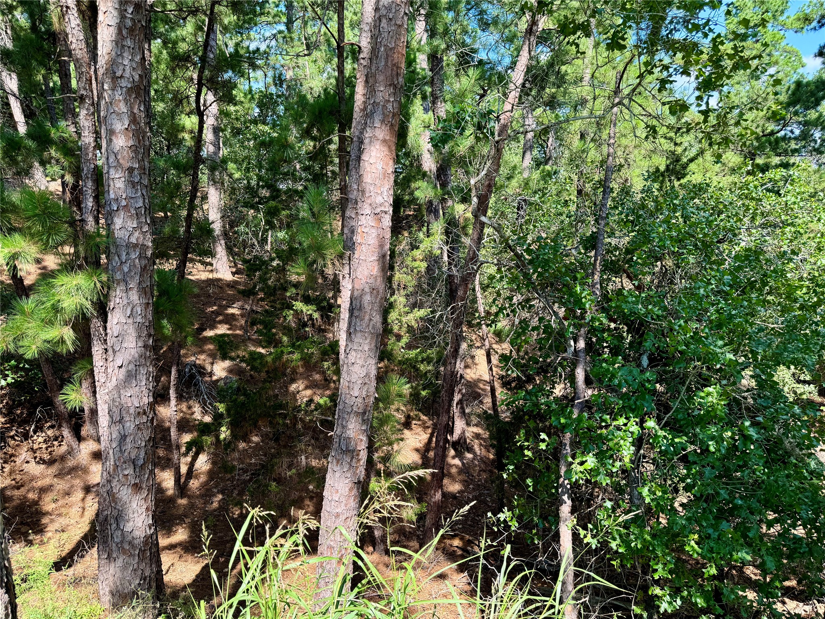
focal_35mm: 24
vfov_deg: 56.8
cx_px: 412
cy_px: 310
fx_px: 572
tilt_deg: -13.4
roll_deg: +1.1
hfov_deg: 71.6
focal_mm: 6.76
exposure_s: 1/658
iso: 80
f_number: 1.78
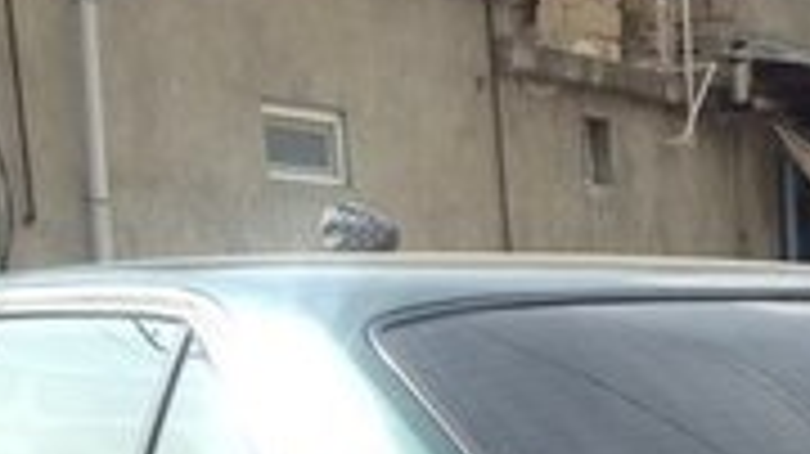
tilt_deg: -11.6
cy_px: 973
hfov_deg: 16.1
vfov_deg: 8.6
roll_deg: +2.3
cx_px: 738
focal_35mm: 132
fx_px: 2833
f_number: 2.4
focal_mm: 4.12
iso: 50
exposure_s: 1/985
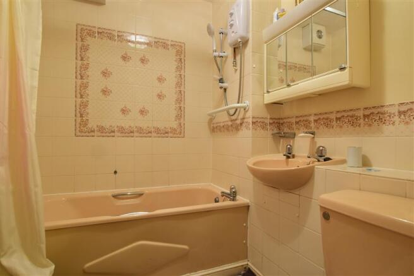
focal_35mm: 18
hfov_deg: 90.0
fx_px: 207
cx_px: 207
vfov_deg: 67.4
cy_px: 138
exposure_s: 1/2
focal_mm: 12
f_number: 16
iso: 500
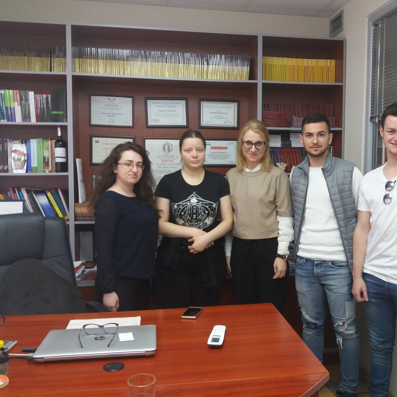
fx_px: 441
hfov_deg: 48.2
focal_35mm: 34
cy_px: 196
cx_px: 236
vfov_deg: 48.4
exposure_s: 1/30
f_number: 1.9
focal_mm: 3.7
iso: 125
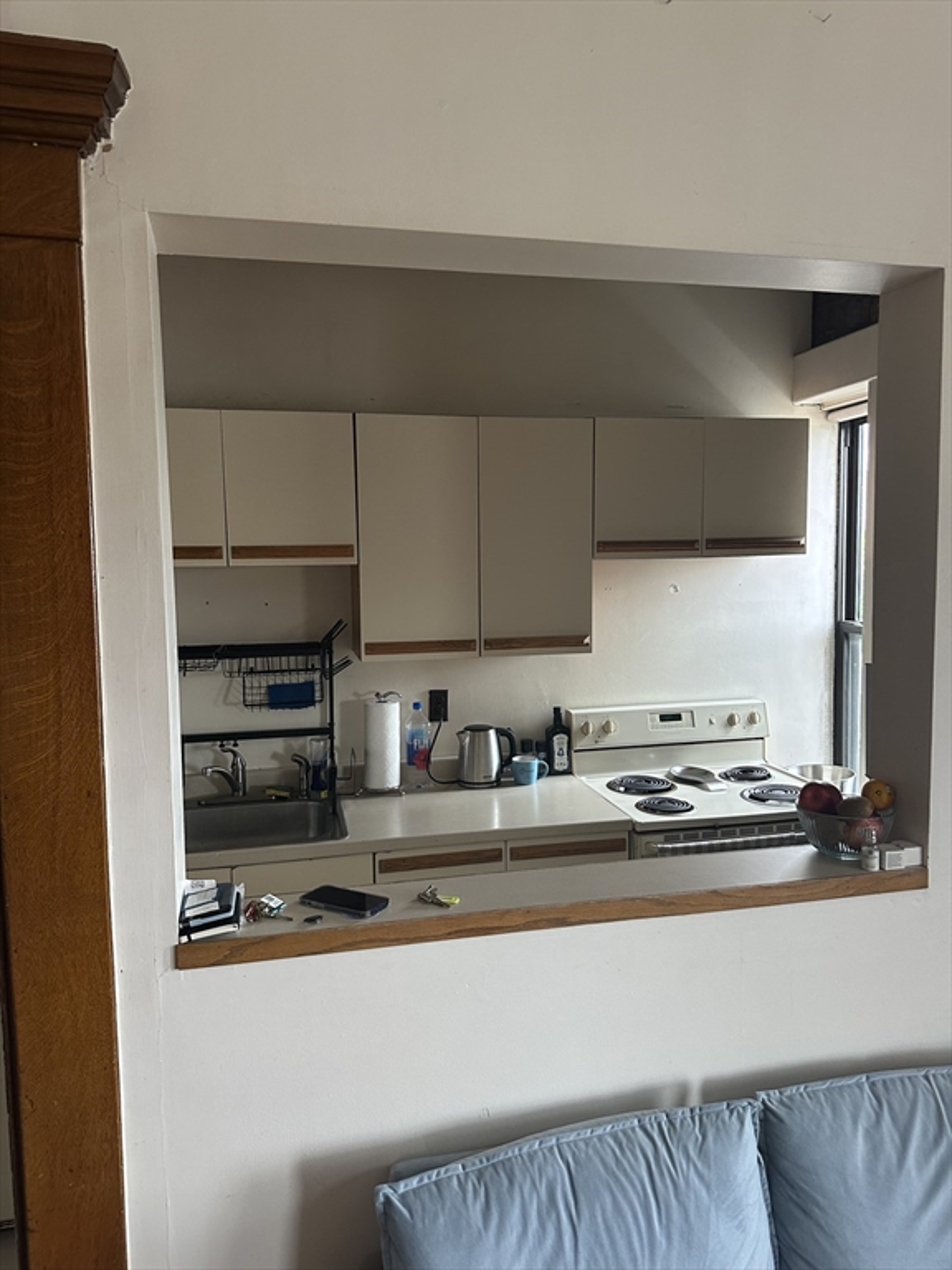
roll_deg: +0.1
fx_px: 880
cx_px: 476
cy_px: 635
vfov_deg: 71.6
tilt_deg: -2.8
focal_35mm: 24
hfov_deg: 56.8
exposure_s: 1/95
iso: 250
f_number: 1.78
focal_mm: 6.86
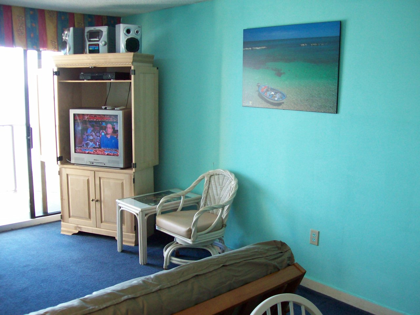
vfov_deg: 39.7
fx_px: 437
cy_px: 158
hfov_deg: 51.4
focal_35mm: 36
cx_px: 210
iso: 160
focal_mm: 6
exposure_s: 1/49.8
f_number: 2.7
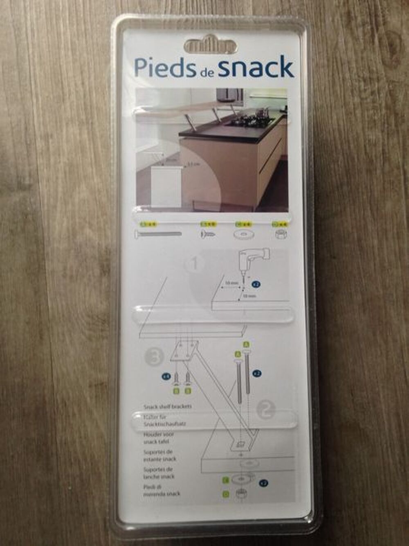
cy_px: 273
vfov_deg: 55.3
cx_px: 204
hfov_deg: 43.0
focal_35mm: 33
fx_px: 520
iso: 64
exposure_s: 1/20
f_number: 2.4
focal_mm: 4.12
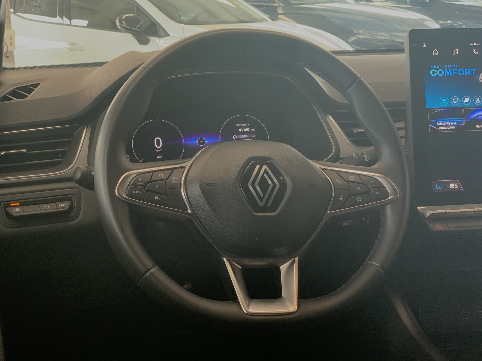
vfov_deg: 28.0
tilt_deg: -14.1
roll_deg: +0.5
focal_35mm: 52
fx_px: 724
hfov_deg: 36.8
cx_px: 241
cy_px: 180
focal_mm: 6
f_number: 2.4
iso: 160
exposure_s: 1/60
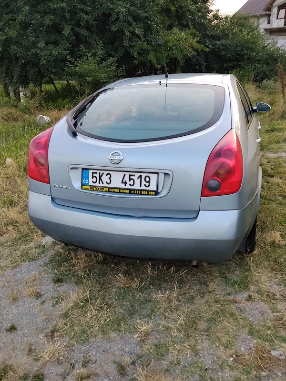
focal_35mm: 29
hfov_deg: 48.2
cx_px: 143
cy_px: 190
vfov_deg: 61.7
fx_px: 319
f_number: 1.8
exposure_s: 1/50
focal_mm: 4.22
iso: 200
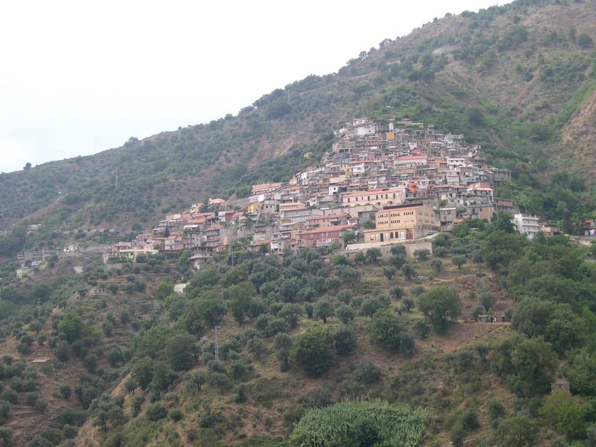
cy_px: 224
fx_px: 809
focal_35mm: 47
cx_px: 298
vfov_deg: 30.9
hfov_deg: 40.4
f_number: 3.1
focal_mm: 10.1
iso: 100
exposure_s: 1/752
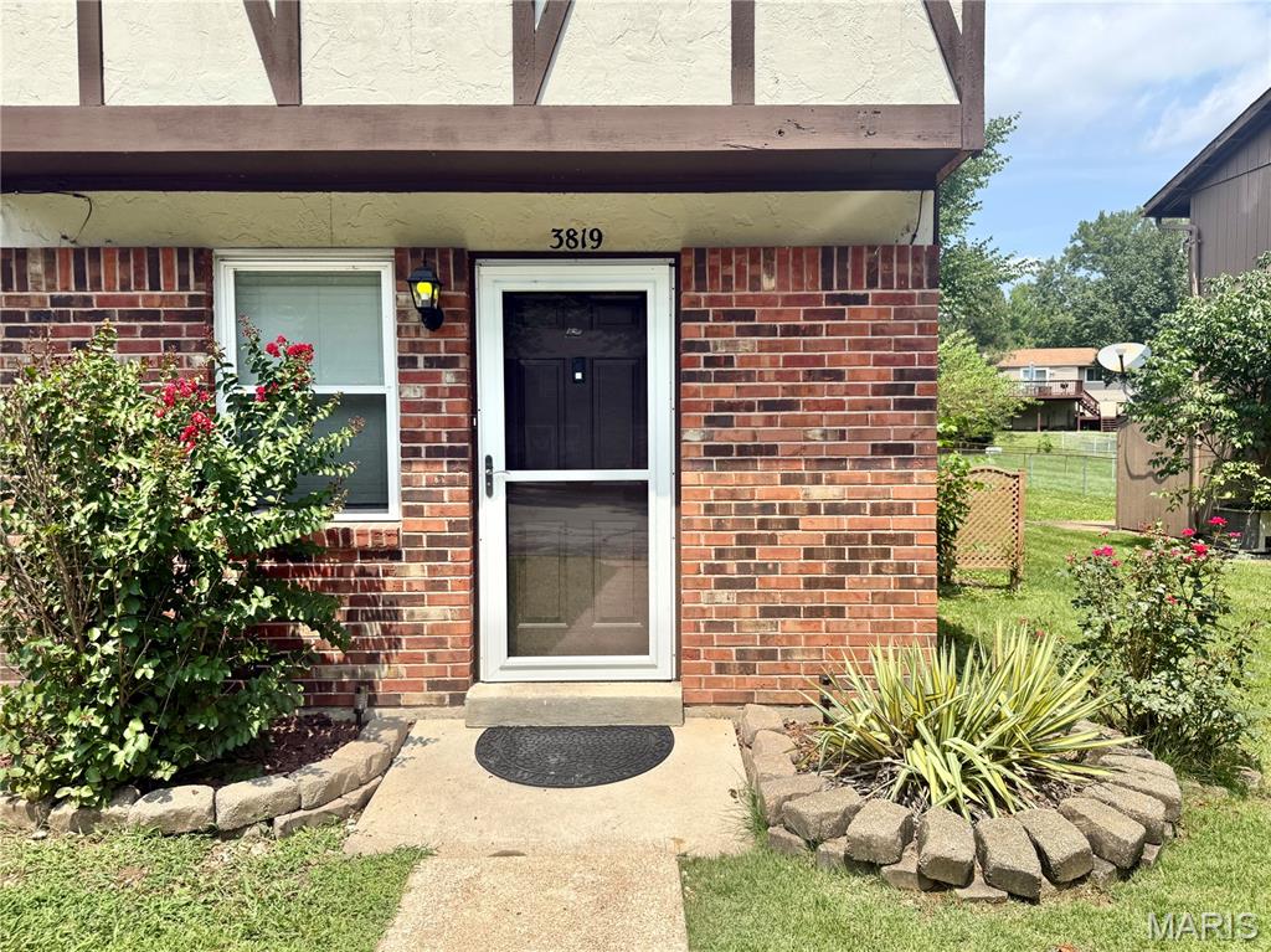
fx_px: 881
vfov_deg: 56.8
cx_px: 636
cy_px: 476
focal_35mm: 24
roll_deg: -1.4
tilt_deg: -2.9
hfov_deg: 71.6
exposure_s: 1/3279
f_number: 1.78
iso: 80
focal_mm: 6.76
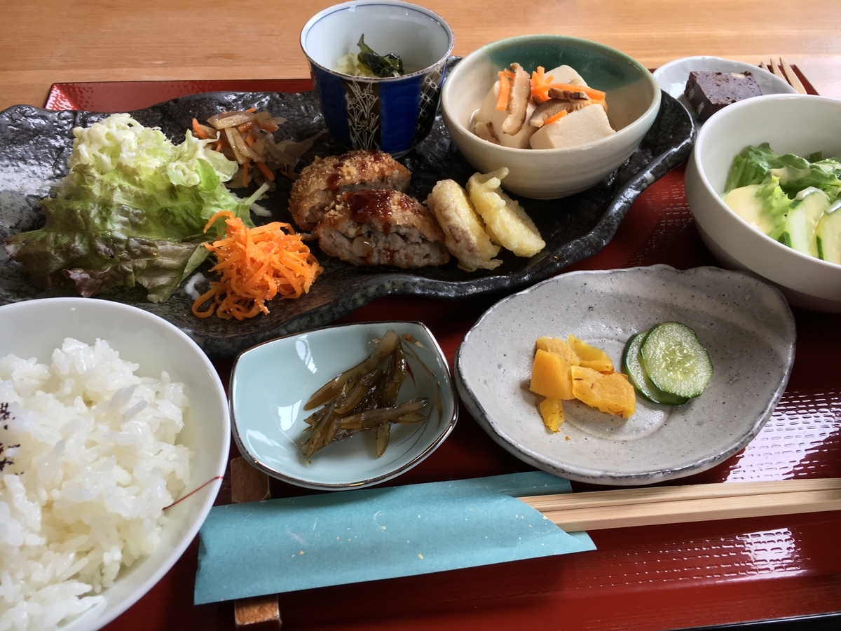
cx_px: 420
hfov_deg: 61.7
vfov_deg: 48.2
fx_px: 705
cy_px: 316
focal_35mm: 29
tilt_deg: -50.3
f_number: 2.2
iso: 25
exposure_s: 1/40
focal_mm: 4.15
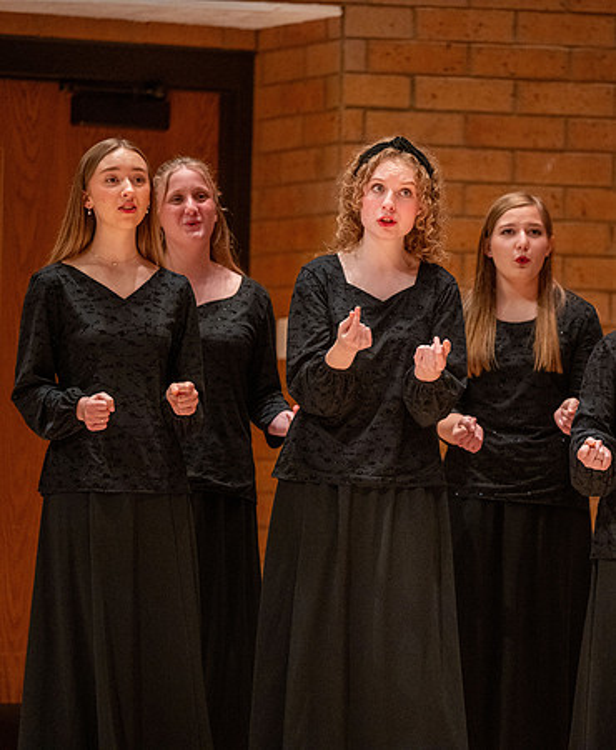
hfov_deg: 5.6
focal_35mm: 278
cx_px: 477
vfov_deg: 6.9
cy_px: 375
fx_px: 6240
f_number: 2.8
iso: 2500
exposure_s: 1/500
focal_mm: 200
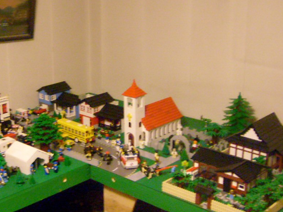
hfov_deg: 30.5
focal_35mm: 63
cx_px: 95
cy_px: 91
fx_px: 515
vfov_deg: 23.3
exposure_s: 1/4
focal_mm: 5.8
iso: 200
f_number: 2.8
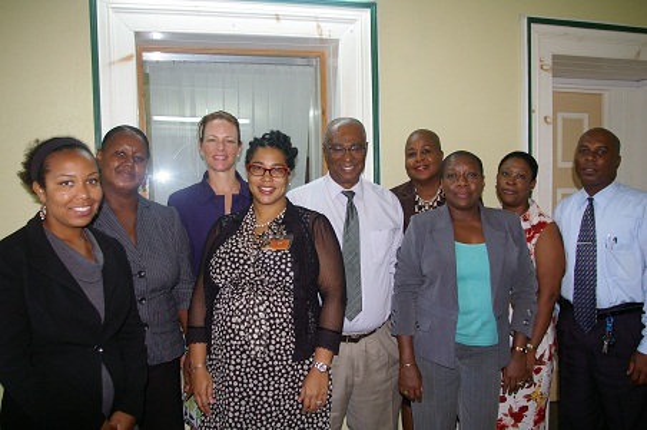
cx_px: 324
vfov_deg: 43.5
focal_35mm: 30
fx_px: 538
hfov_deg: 62.0
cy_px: 215
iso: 400
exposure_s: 1/30
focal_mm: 20
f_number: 4.5
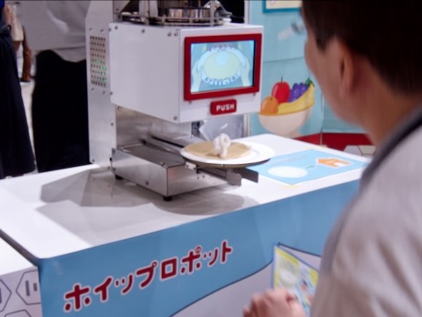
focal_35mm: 47
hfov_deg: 40.4
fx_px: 574
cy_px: 158
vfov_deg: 30.9
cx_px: 211
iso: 400
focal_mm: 8.4
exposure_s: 1/50
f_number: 3.1
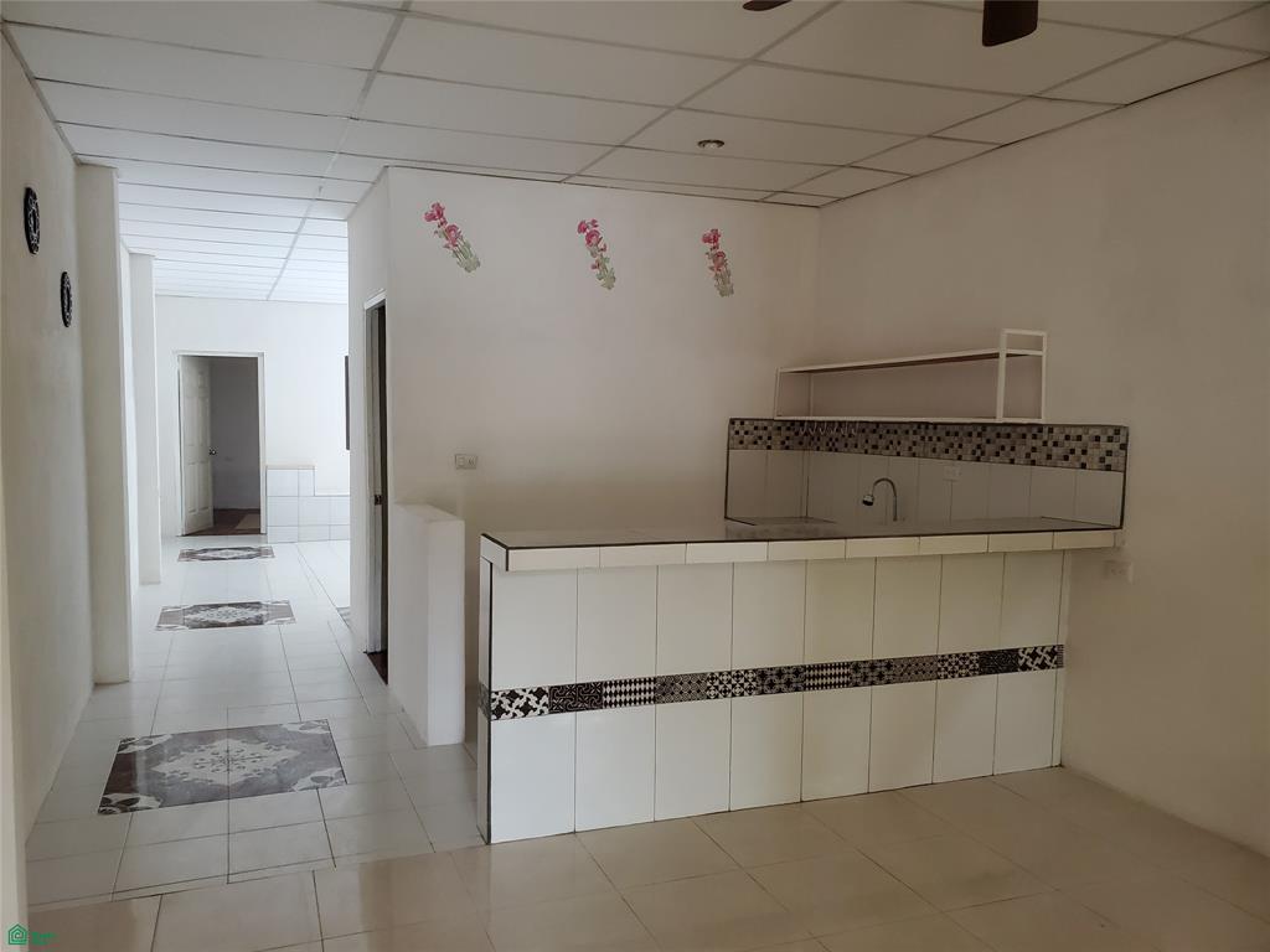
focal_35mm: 26
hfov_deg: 67.3
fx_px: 954
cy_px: 476
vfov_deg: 53.1
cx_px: 635
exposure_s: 1/50
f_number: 2.4
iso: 250
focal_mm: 4.3
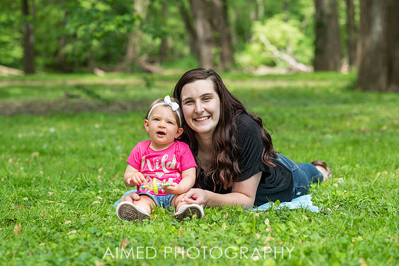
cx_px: 212
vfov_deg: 14.3
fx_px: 1059
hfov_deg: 21.3
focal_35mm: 96
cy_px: 143
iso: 320
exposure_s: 1/1000
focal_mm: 85
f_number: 3.5
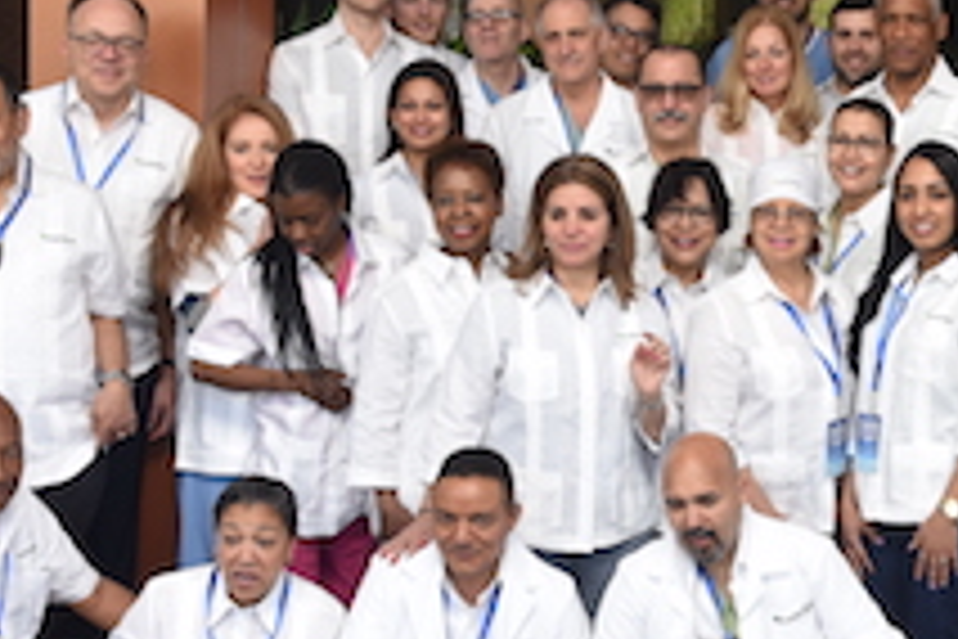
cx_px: 841
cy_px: 412
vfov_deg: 17.2
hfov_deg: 25.0
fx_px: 2102
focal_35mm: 79
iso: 560
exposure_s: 1/125
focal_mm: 28
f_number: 6.3
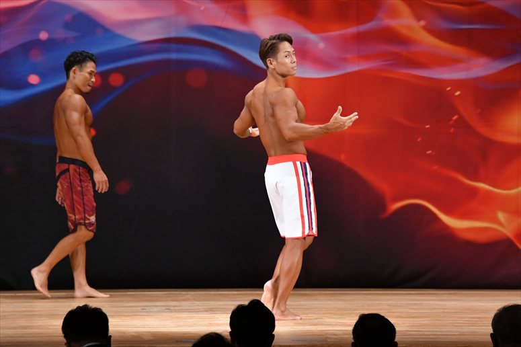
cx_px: 260
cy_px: 174
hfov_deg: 8.6
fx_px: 3472
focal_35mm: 240
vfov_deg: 5.7
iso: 3200
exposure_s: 1/400
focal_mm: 160
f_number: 5.6
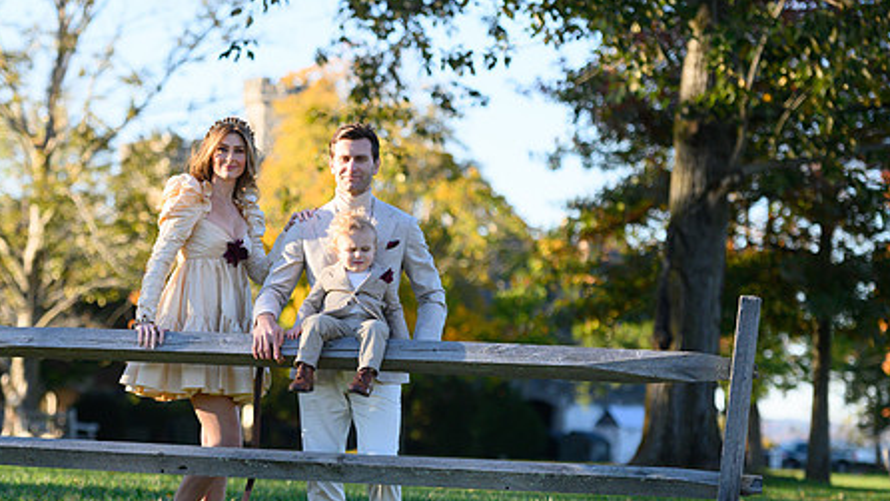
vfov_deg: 8.5
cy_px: 253
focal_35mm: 143
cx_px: 357
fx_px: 3375
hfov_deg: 15.0
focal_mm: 105
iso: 1600
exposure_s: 1/8000
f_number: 3.2
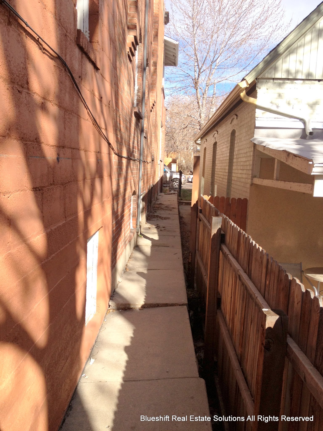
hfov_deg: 40.7
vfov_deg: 52.6
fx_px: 435
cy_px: 216
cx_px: 162
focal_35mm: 35
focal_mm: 4.28
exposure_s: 1/849
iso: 64
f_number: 2.4
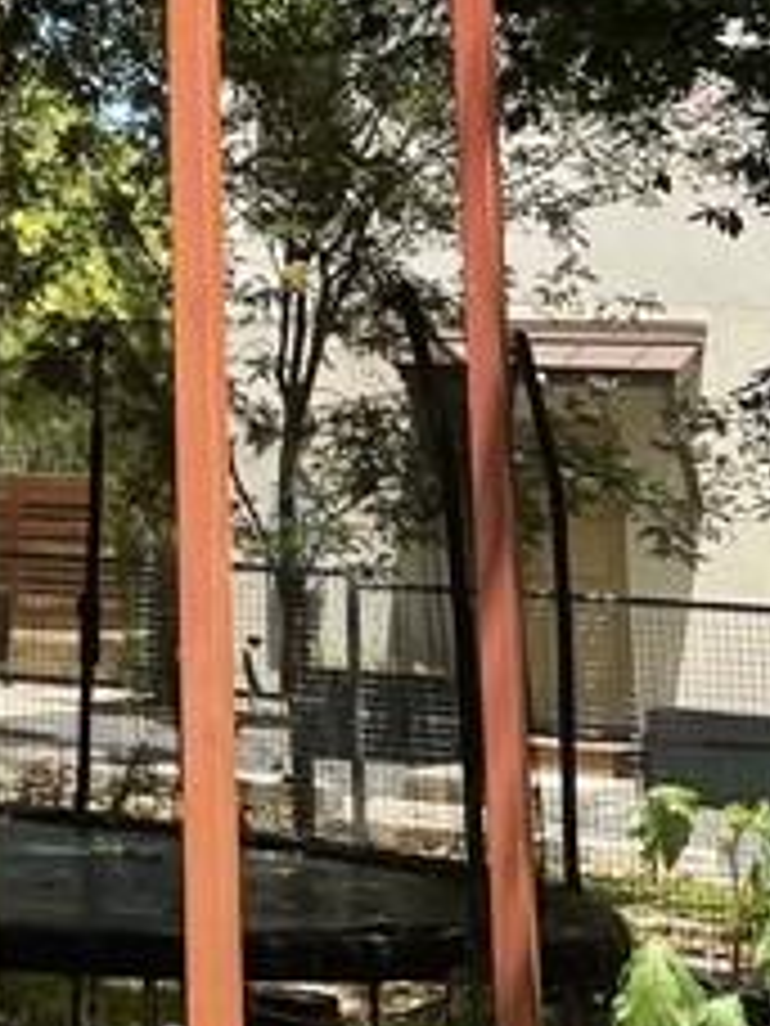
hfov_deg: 11.9
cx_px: -486
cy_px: -706
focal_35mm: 117
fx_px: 3470
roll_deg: -3.0
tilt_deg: +19.5
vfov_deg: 15.0
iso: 32
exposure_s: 1/1225
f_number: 1.6
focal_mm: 5.1
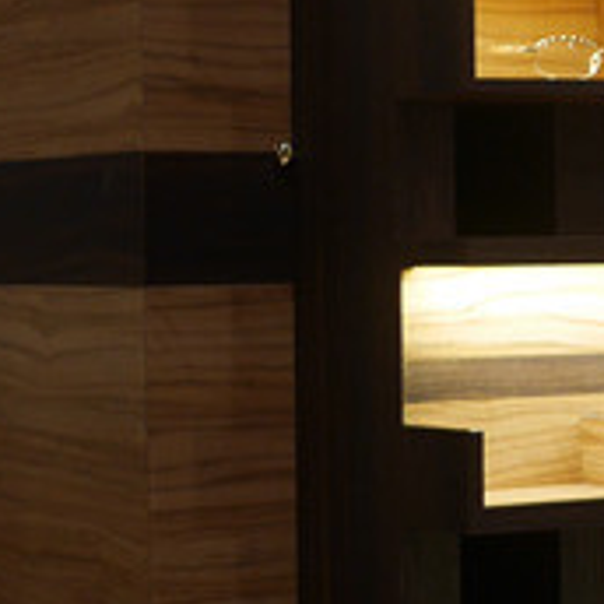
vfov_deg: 11.3
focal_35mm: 154
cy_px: 214
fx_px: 3040
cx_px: 1173
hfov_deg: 10.5
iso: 200
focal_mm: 15
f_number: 1.7
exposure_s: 1/100
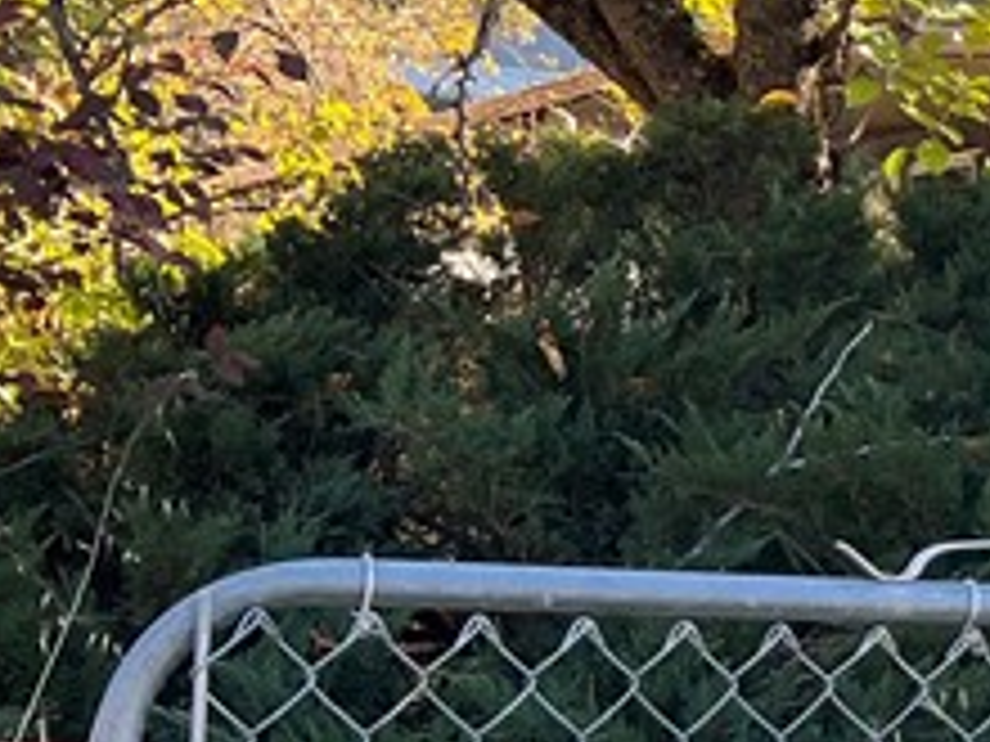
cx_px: 2241
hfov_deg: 13.1
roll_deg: +0.2
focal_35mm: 121
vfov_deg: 12.2
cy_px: 607
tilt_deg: -0.1
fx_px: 3461
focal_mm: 5.7
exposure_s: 1/377
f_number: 1.5
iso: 50
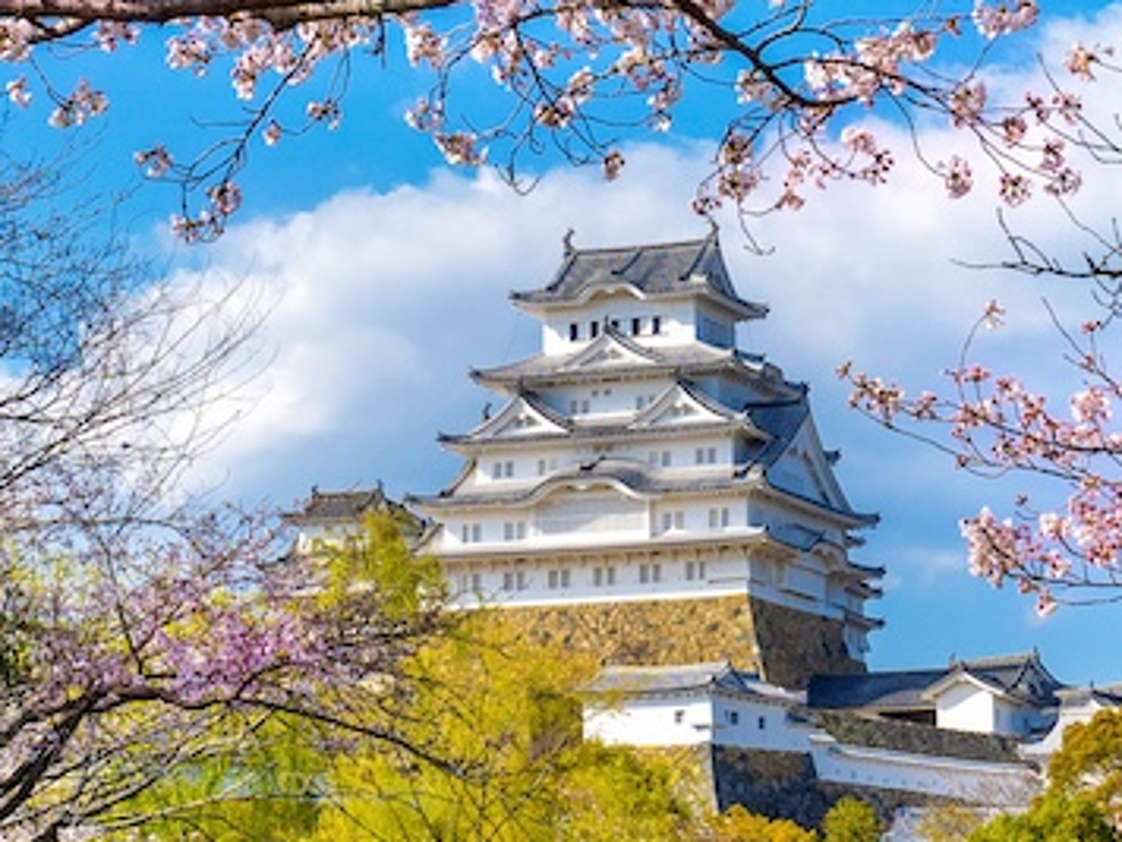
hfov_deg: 19.6
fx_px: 3241
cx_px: 615
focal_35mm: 100
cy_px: 585
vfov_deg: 14.8
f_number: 11
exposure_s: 1/400
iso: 100
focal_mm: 37
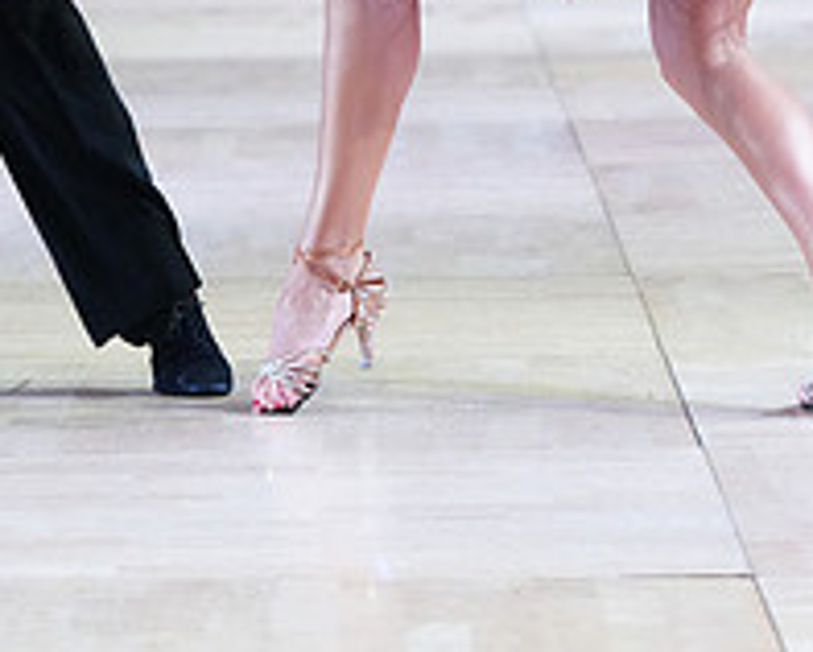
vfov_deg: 5.2
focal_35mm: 298
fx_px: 7177
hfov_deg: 6.5
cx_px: 394
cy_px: -318
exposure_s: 1/400
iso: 6400
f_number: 4
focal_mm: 108
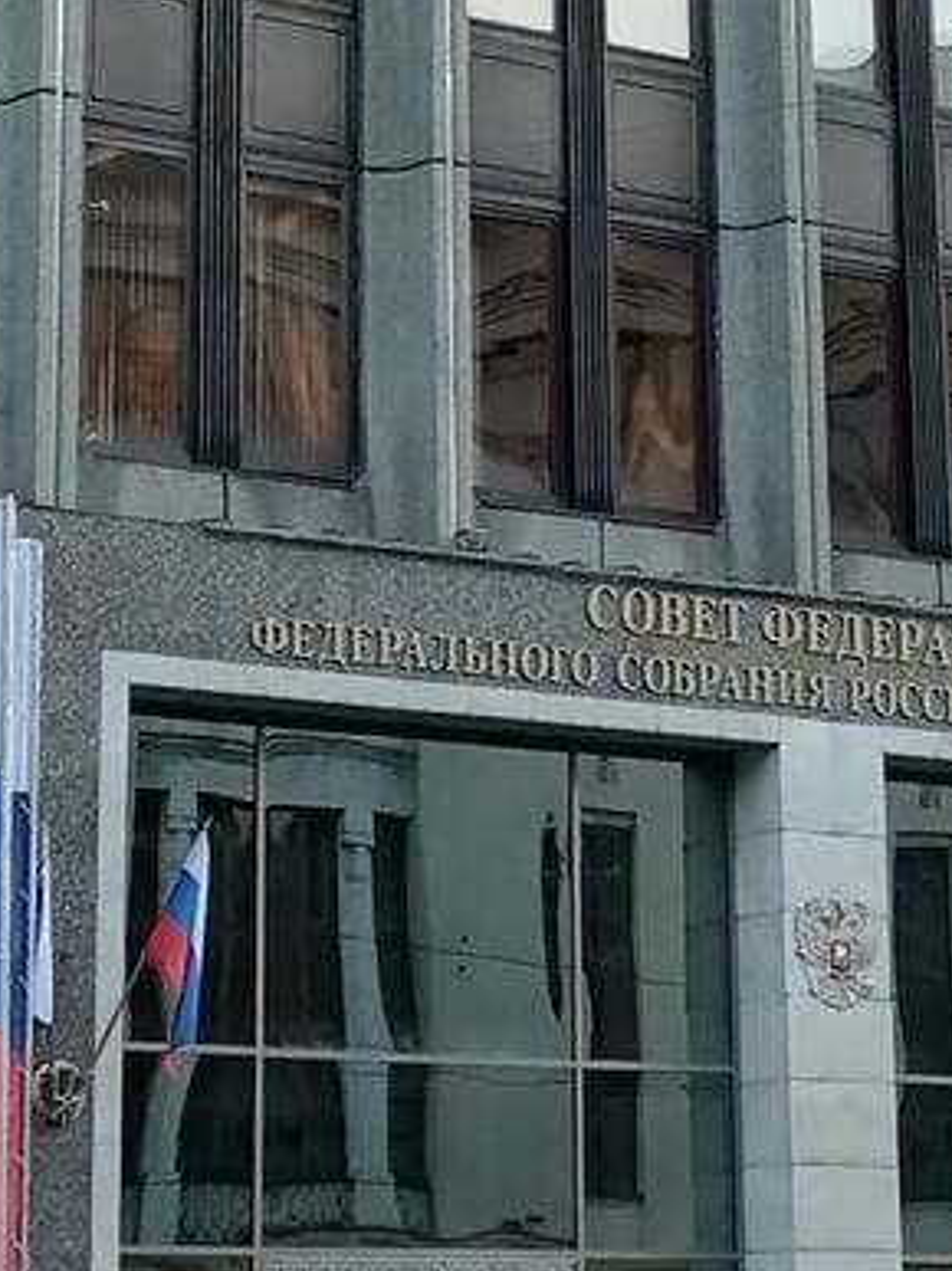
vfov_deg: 16.2
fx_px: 4366
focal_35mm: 119
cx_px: 778
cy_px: -36
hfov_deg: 12.4
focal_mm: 5.4
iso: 50
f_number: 1.8
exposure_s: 1/160
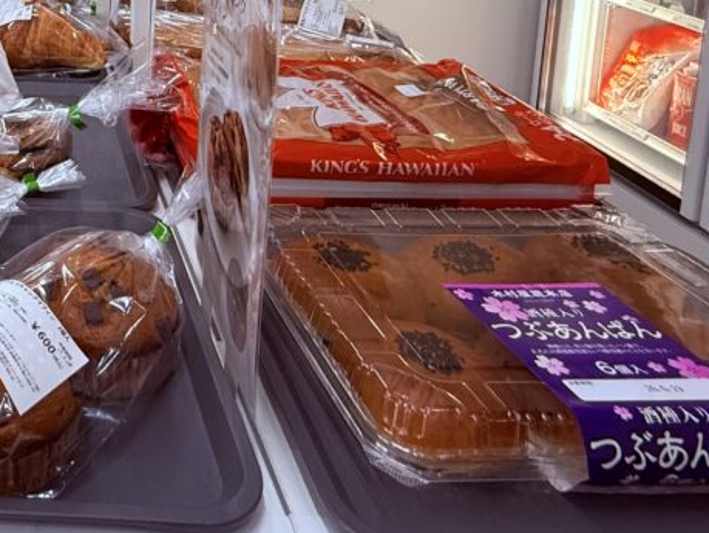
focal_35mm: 39
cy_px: -102
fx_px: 799
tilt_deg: -7.3
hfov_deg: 41.4
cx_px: -5
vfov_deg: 31.2
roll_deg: -1.6
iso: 160
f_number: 2.2
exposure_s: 1/120
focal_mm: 2.22
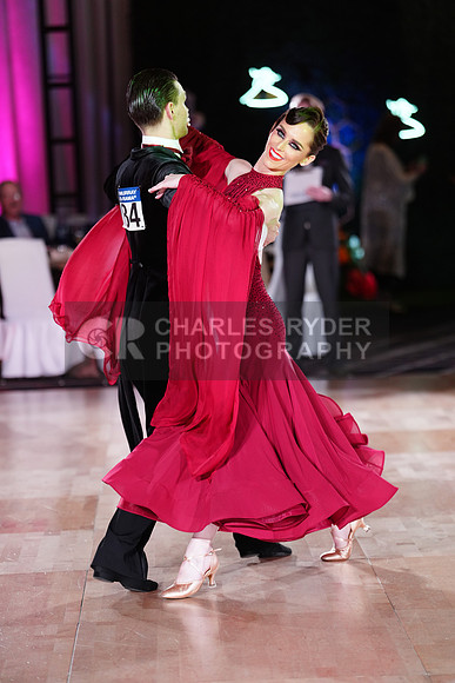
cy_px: 342
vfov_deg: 15.4
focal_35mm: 133
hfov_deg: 10.3
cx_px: 228
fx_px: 2520
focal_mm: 133
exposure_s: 1/400
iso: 1600
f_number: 2.8
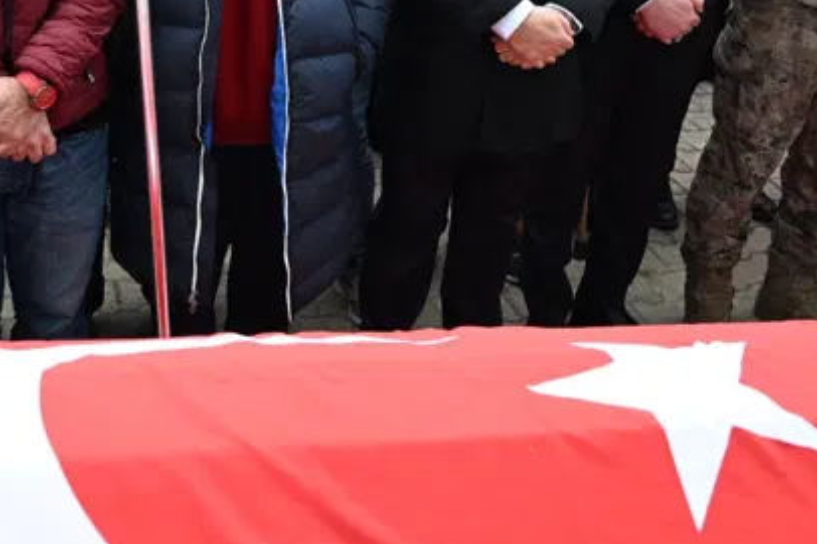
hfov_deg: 37.9
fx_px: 1179
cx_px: 288
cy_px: 36
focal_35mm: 52
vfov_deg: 25.0
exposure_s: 1/200
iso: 800
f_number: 7.1
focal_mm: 24
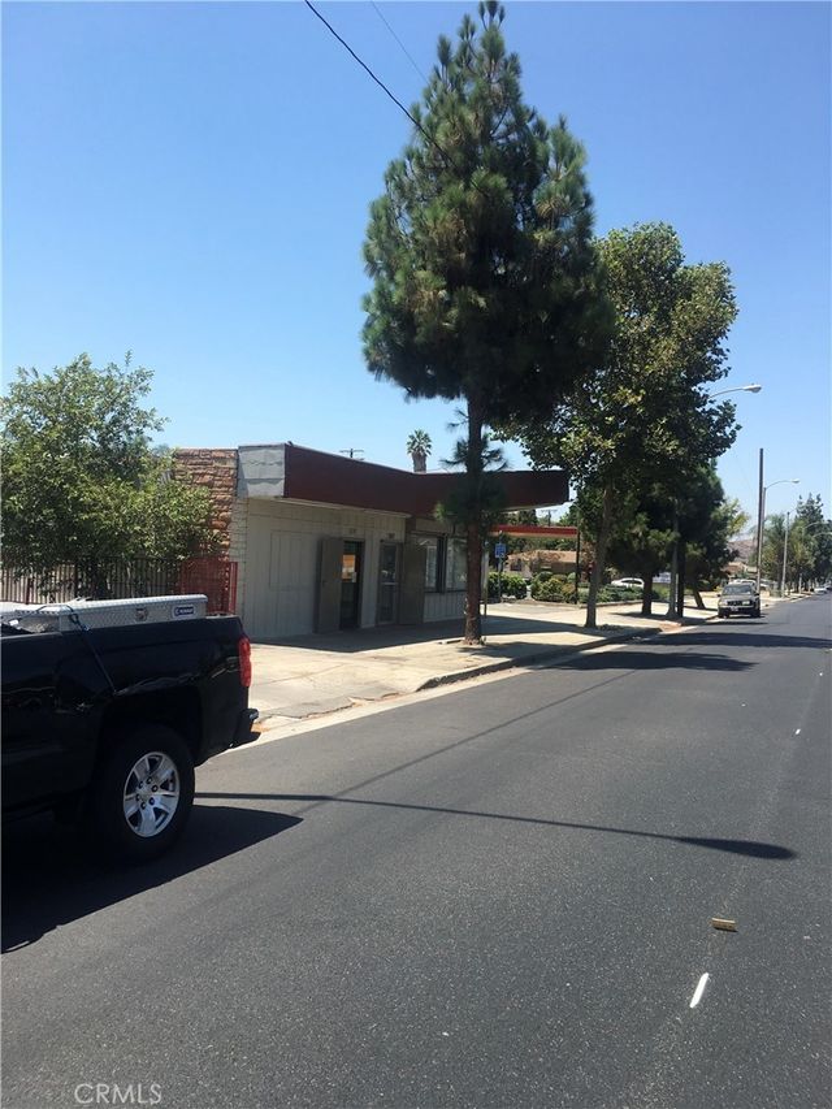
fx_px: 929
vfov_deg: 61.7
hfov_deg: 48.2
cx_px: 416
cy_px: 554
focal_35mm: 29
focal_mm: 4.15
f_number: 2.2
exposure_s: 1/1148
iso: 25
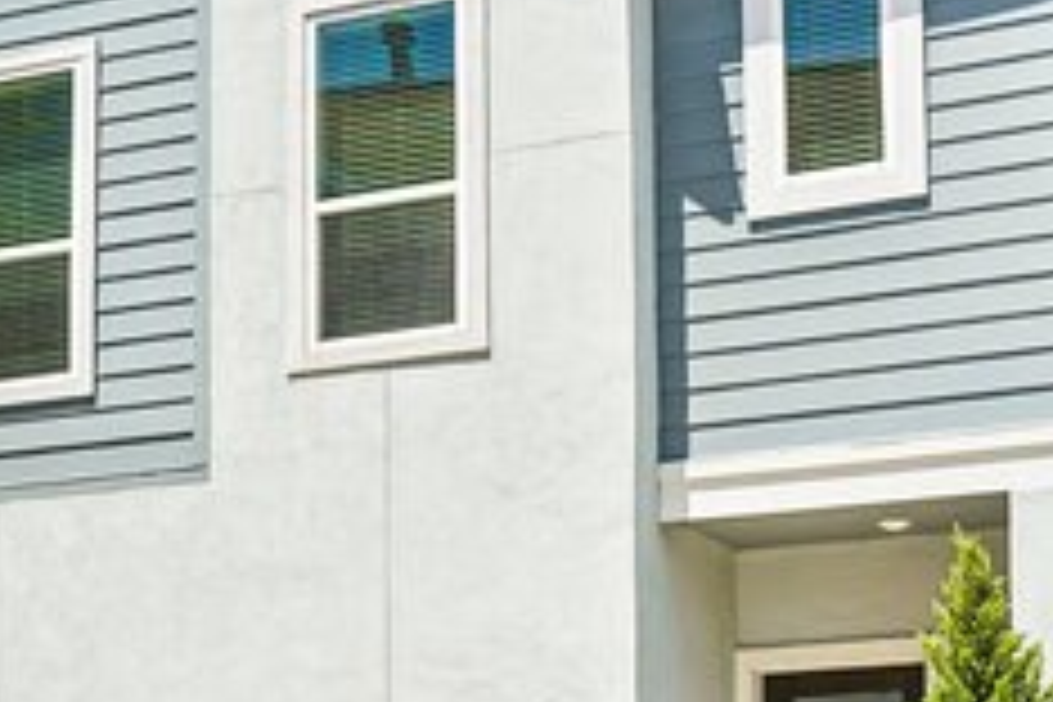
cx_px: 346
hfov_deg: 21.8
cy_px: 385
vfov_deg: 14.7
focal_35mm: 93
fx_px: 2720
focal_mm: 34
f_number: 8
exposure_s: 1/250
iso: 200
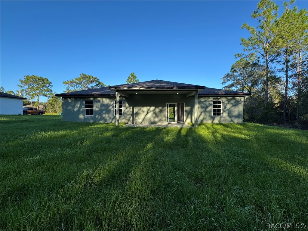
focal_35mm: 14
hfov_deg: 102.1
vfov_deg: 85.7
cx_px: 154
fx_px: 125
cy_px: 116
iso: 40
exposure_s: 1/498
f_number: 2.2
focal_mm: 2.22
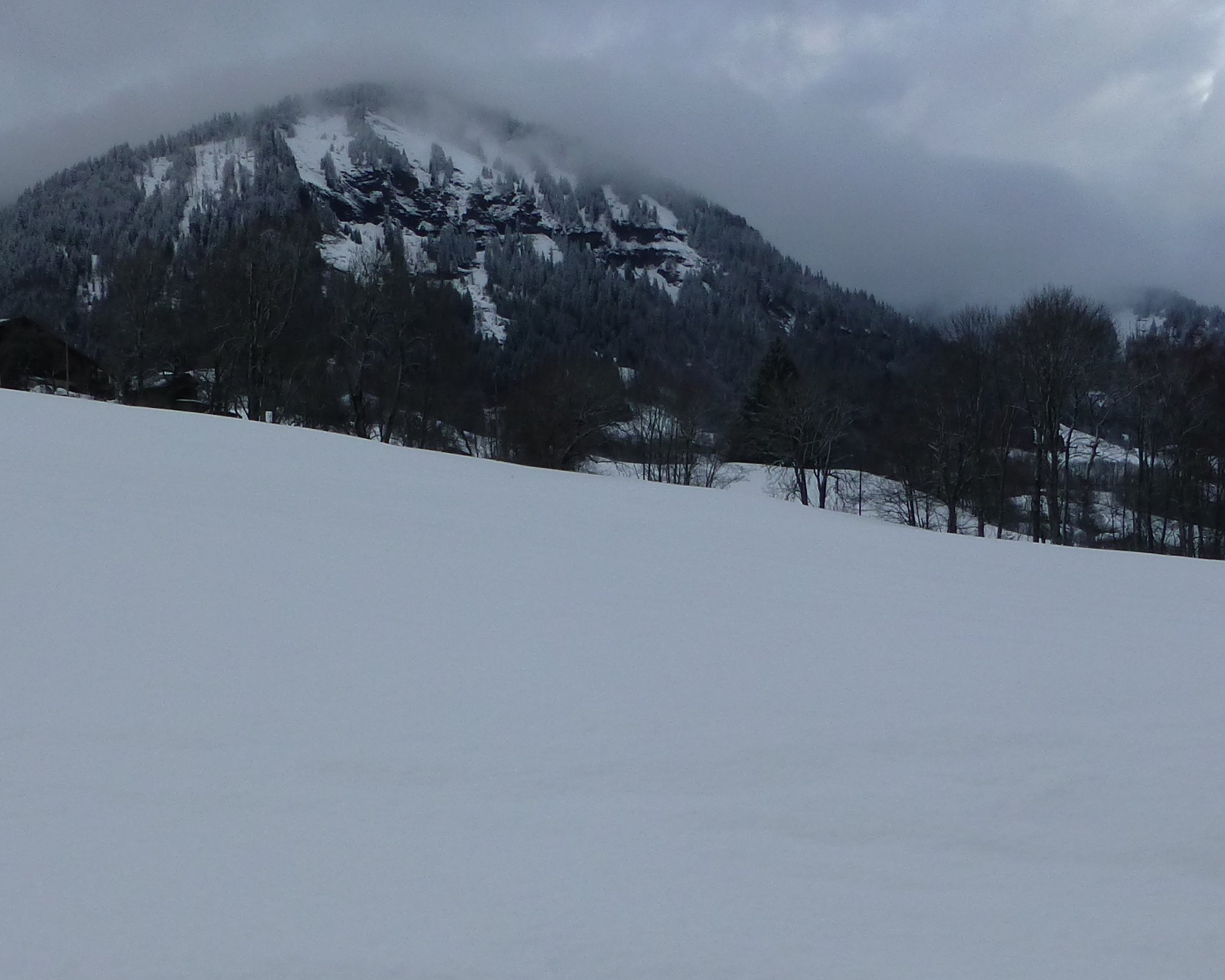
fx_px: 1813
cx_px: 567
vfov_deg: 30.1
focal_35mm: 50
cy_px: 633
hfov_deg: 37.3
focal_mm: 4.3
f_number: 4
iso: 100
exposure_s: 1/400
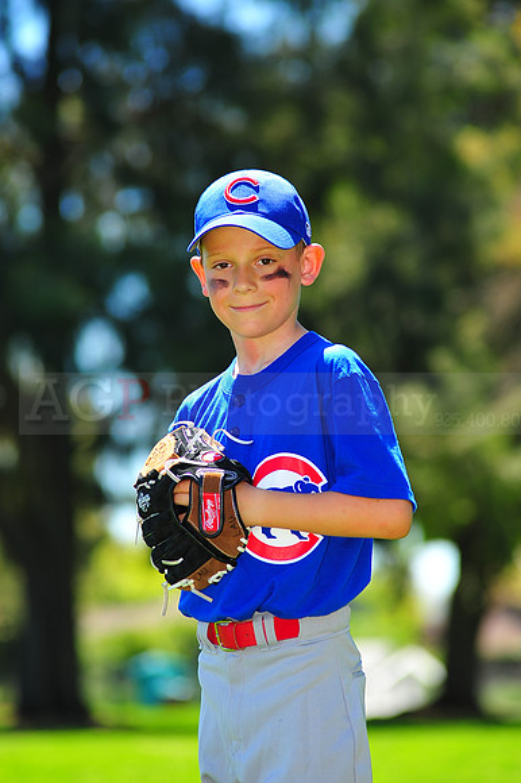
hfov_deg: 7.6
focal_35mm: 180
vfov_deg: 11.4
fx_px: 3912
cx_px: 260
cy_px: 392
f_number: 5
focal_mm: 180
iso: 200
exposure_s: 1/400
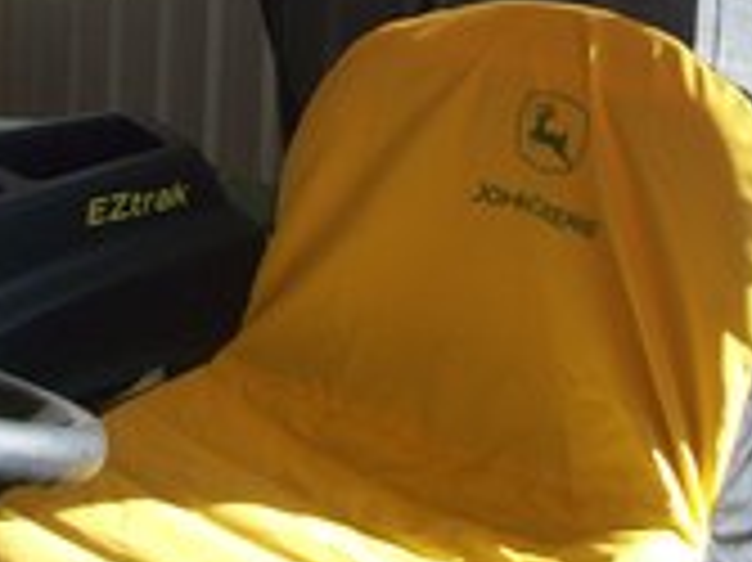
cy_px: -301
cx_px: 392
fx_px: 2410
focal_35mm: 111
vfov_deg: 12.6
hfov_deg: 17.7
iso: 64
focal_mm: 5.7
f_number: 2.8
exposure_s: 1/160
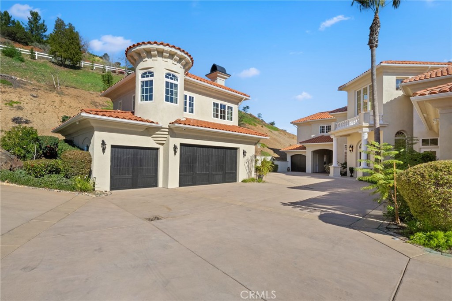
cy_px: 150
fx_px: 213
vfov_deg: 70.5
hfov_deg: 93.3
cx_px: 226
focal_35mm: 17
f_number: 11
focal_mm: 17
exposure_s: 1/1250
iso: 800
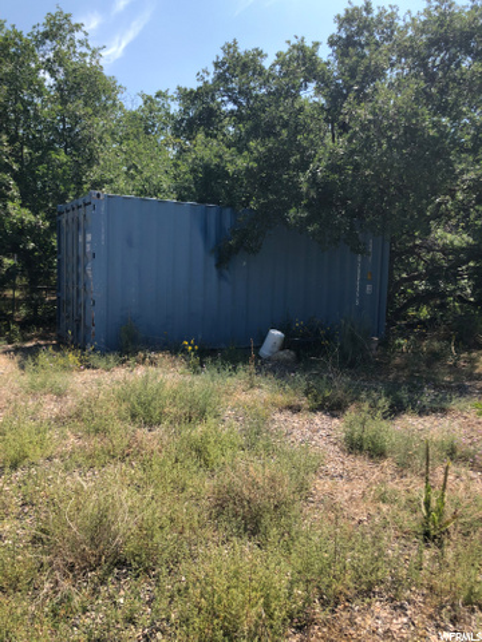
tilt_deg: -3.7
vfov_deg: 63.4
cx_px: 241
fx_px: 520
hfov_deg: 49.7
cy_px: 321
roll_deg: -0.5
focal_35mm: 28
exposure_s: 1/1130
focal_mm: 4
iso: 20
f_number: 1.8
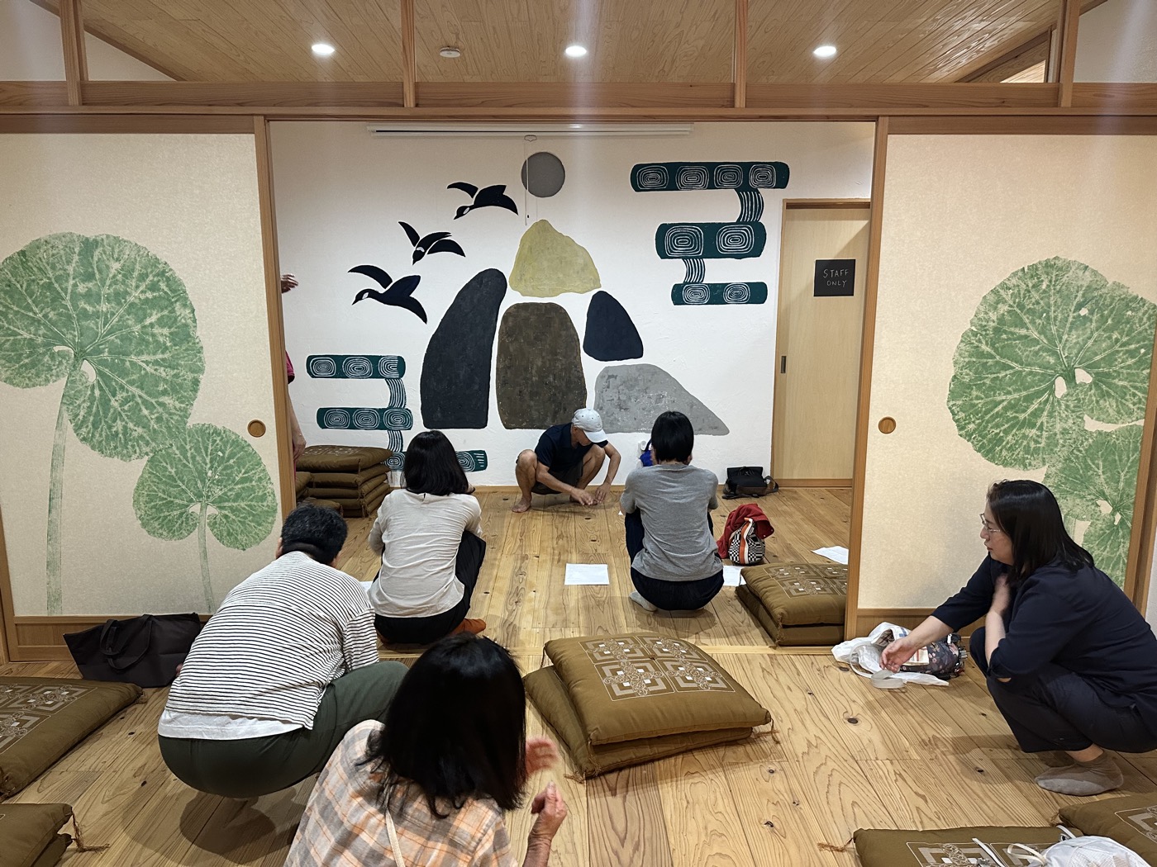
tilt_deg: -10.1
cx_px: 578
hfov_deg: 71.6
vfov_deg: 56.8
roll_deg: +0.2
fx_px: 802
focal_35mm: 24
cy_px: 434
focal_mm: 6.86
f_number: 1.78
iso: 320
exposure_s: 1/50
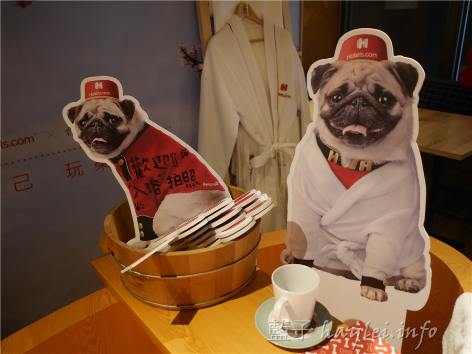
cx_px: 236
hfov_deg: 60.0
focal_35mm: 30
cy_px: 177
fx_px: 409
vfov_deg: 46.8
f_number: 1.7
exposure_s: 1/60
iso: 800
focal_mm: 15
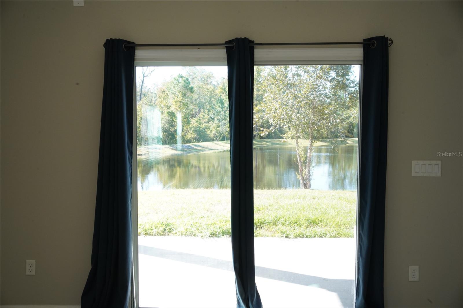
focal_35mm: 35
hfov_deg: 54.4
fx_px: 450
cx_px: 232
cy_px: 154
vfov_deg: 37.8
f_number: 16
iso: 2000
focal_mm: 35
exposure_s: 1/60
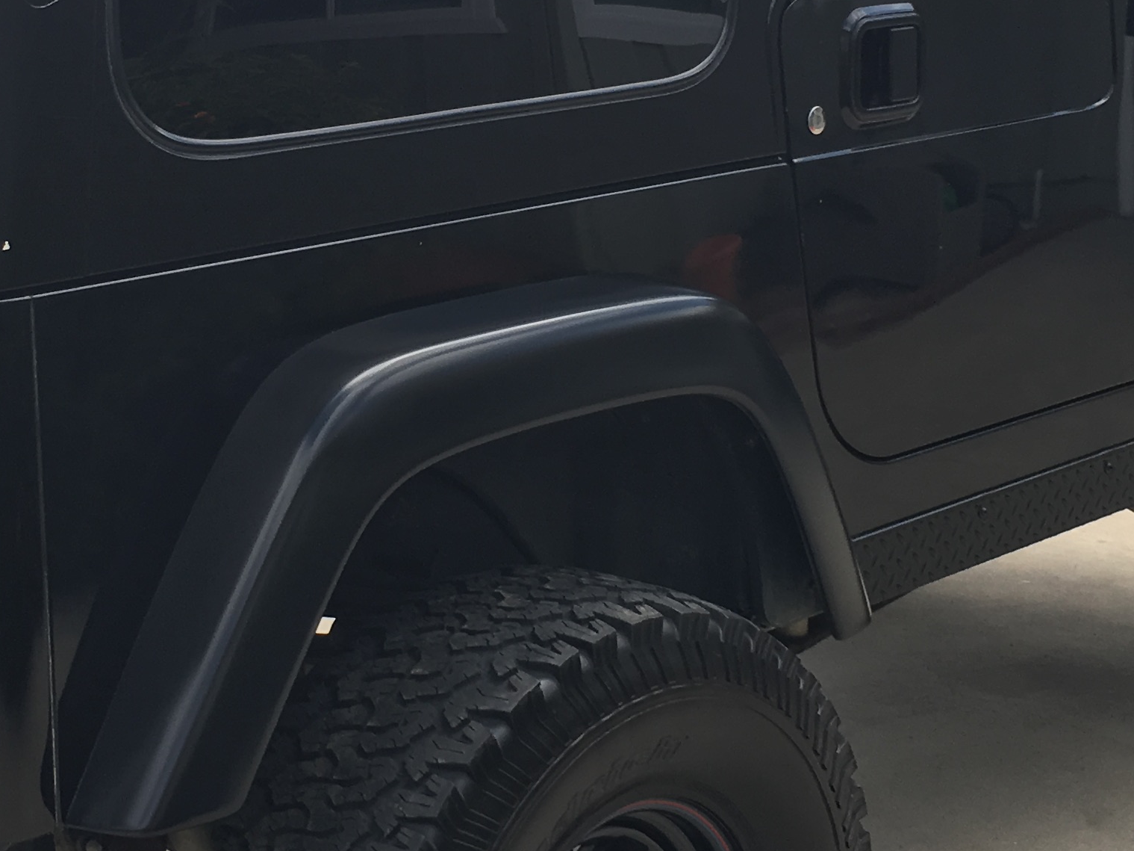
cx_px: 411
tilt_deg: -11.3
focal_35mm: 77
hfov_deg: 25.3
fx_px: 2522
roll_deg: +1.5
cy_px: 297
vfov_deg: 19.1
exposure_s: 1/565
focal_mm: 4.15
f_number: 2.2
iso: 25
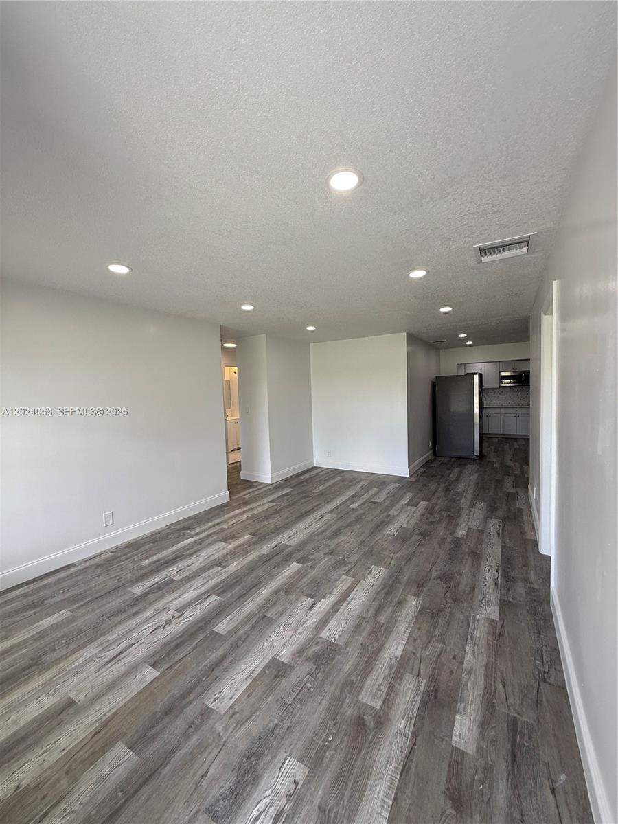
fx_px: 333
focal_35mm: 14
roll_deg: +1.2
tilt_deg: -2.8
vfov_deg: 102.1
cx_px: 309
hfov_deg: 85.7
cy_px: 412
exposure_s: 1/189
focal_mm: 2.22
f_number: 2.2
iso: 64
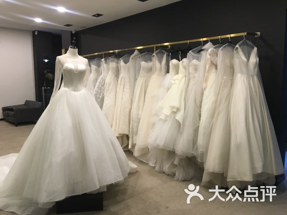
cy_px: 108
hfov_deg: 61.7
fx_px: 240
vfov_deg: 48.2
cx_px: 144
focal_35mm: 29
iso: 200
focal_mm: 4.15
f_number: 2.2
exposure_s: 1/33
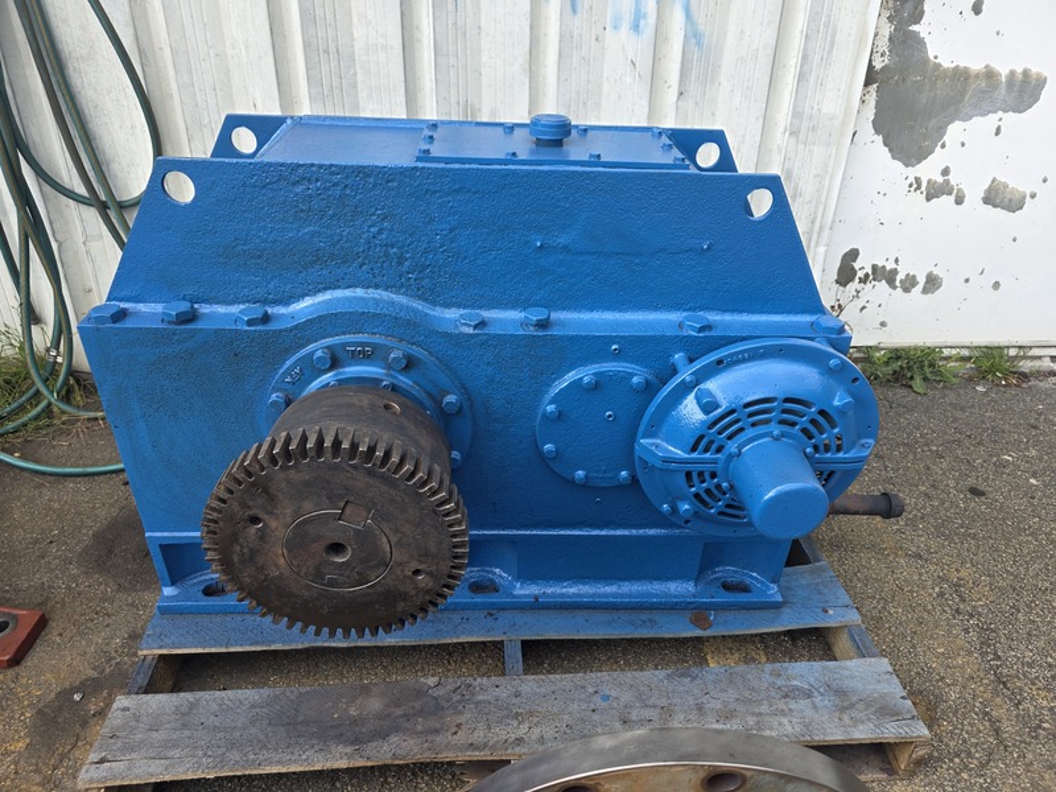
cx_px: 528
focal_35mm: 23
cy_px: 396
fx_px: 702
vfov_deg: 58.9
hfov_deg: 73.9
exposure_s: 1/180
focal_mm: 6.3
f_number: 1.7
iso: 64
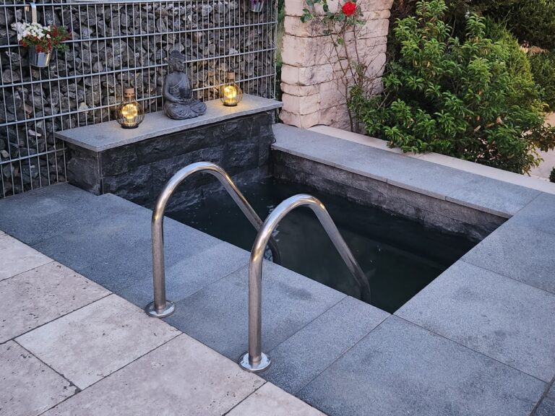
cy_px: 208
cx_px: 278
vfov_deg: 58.9
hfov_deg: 73.9
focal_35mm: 23
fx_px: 369
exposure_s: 1/25
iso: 640
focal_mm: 5.4
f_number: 1.8
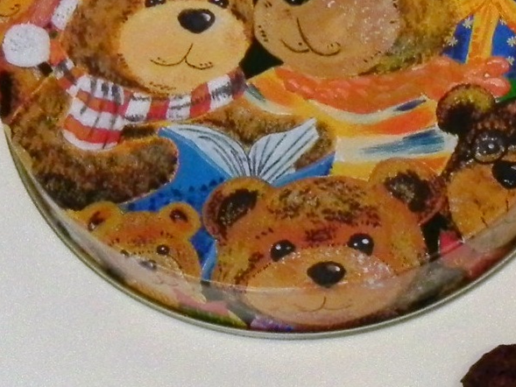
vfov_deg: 17.8
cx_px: 634
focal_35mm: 83
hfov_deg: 21.7
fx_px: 1237
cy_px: 245
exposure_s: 1/123
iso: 400
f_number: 2.8
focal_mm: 5.9
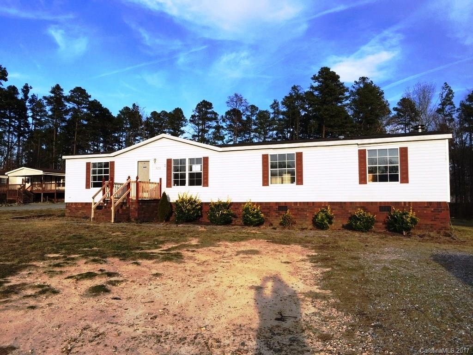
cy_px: 178
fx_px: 396
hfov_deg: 61.7
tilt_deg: +4.6
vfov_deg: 48.2
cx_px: 236
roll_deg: +0.1
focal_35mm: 29
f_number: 2.2
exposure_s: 1/1130
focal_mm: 4.15
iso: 32
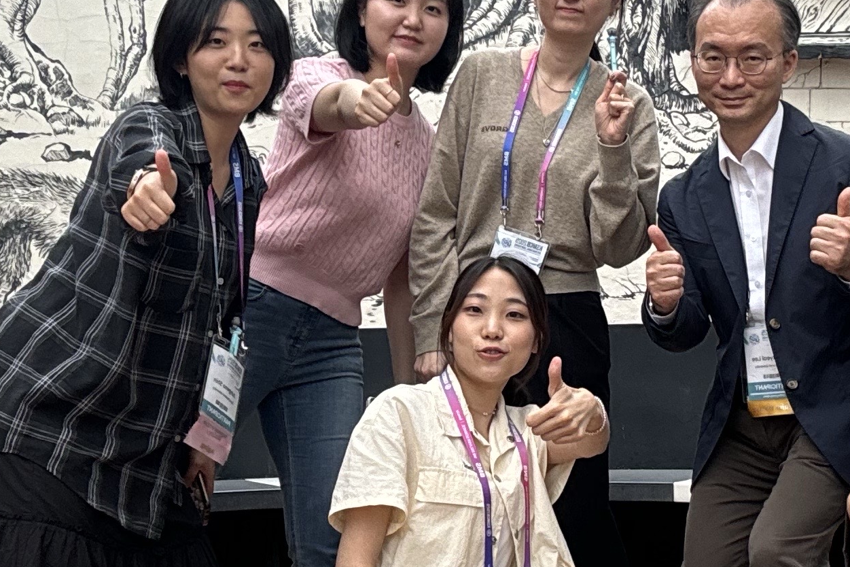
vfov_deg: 17.7
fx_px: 1818
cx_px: 592
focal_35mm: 77
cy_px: 351
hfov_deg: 26.1
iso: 25
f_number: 1.9
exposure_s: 1/197
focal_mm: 2.69
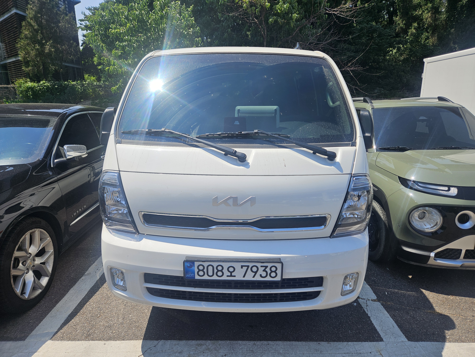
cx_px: 238
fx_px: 316
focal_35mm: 23
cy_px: 178
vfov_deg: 58.9
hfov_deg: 73.9
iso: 25
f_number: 1.8
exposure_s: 1/1849
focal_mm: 5.4
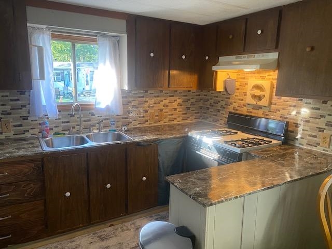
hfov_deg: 67.3
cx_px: 166
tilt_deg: -10.1
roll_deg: -1.4
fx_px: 249
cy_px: 124
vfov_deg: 53.1
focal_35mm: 26
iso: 250
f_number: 1.8
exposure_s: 1/60
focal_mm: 4.25
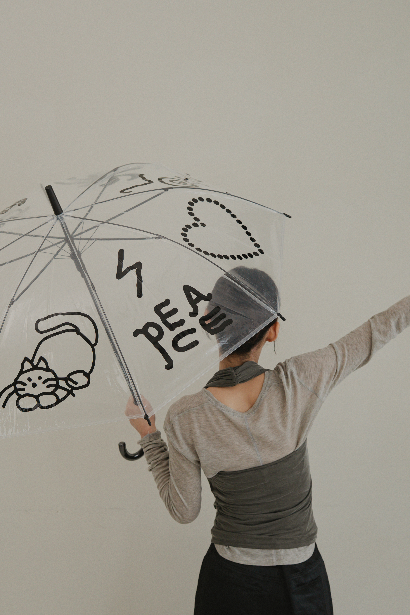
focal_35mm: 72
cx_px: 205
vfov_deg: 28.1
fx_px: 1230
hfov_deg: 18.9
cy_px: 308
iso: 320
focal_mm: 48.2
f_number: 4.5
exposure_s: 1/125
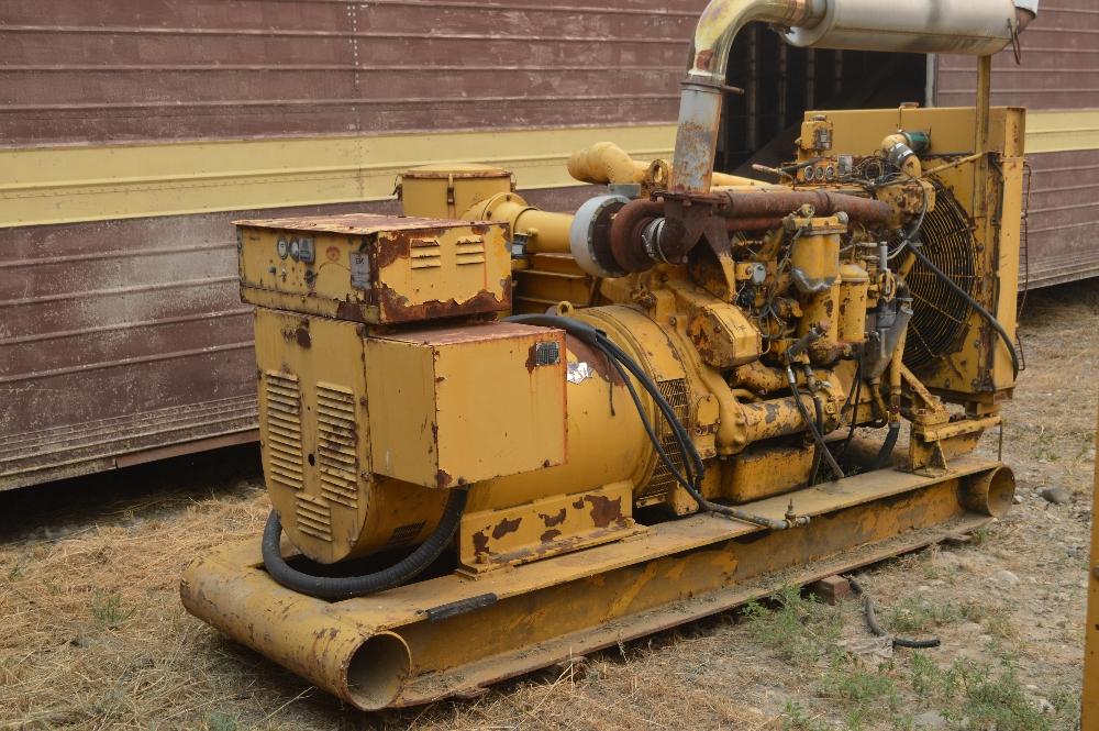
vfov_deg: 29.8
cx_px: 550
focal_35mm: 45
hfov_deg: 43.6
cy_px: 366
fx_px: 1373
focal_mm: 30
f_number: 5.6
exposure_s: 1/125
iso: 160
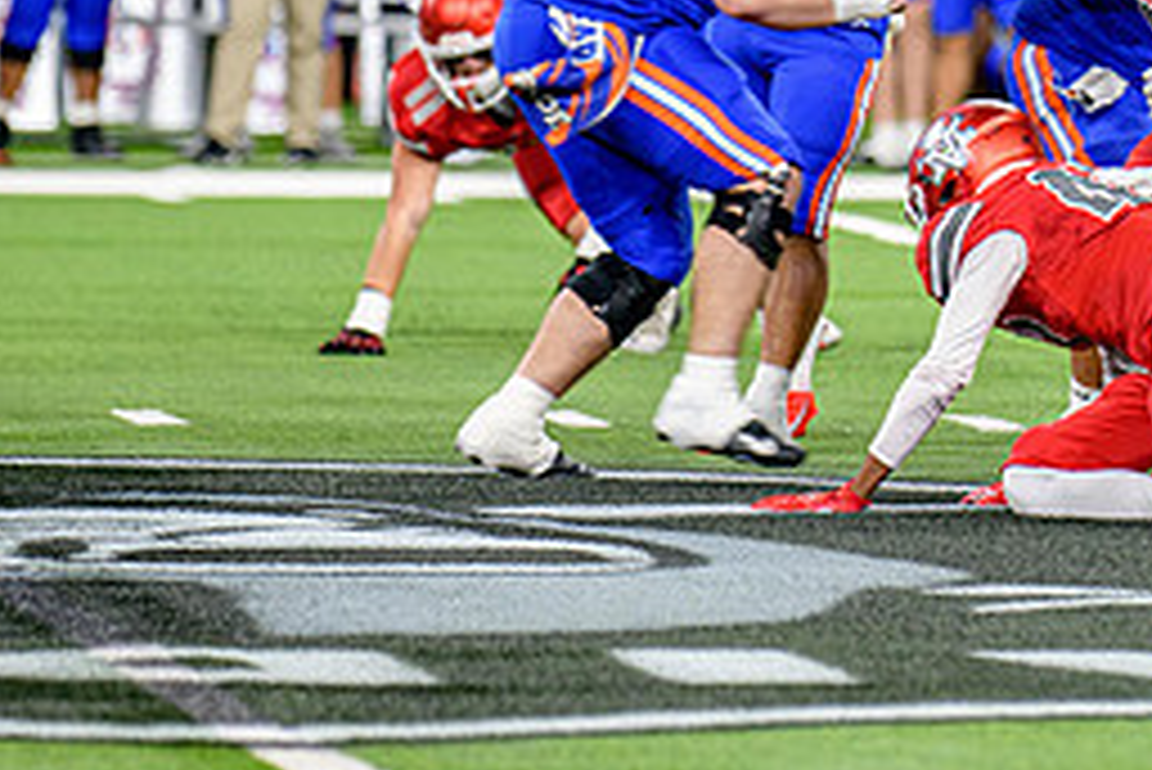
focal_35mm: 499
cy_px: 25
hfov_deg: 4.1
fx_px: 15976
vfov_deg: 2.8
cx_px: 976
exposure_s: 1/400
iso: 1000
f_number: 2.8
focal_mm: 220
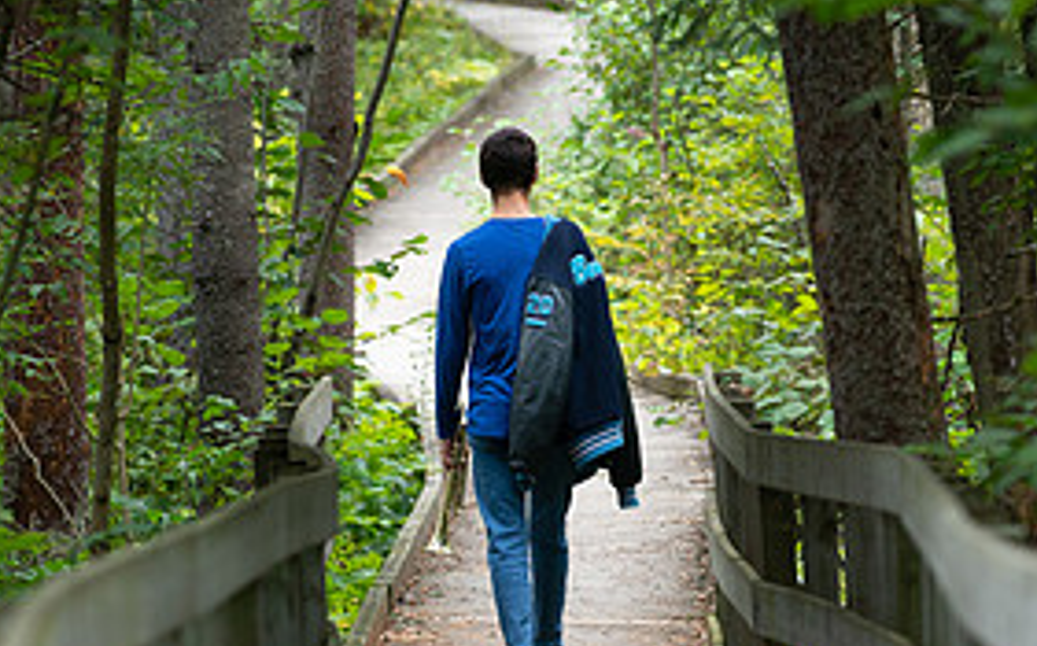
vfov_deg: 4.0
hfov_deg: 6.4
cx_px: 531
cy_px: 557
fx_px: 9232
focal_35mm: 327
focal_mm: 200
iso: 800
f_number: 5
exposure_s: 1/200
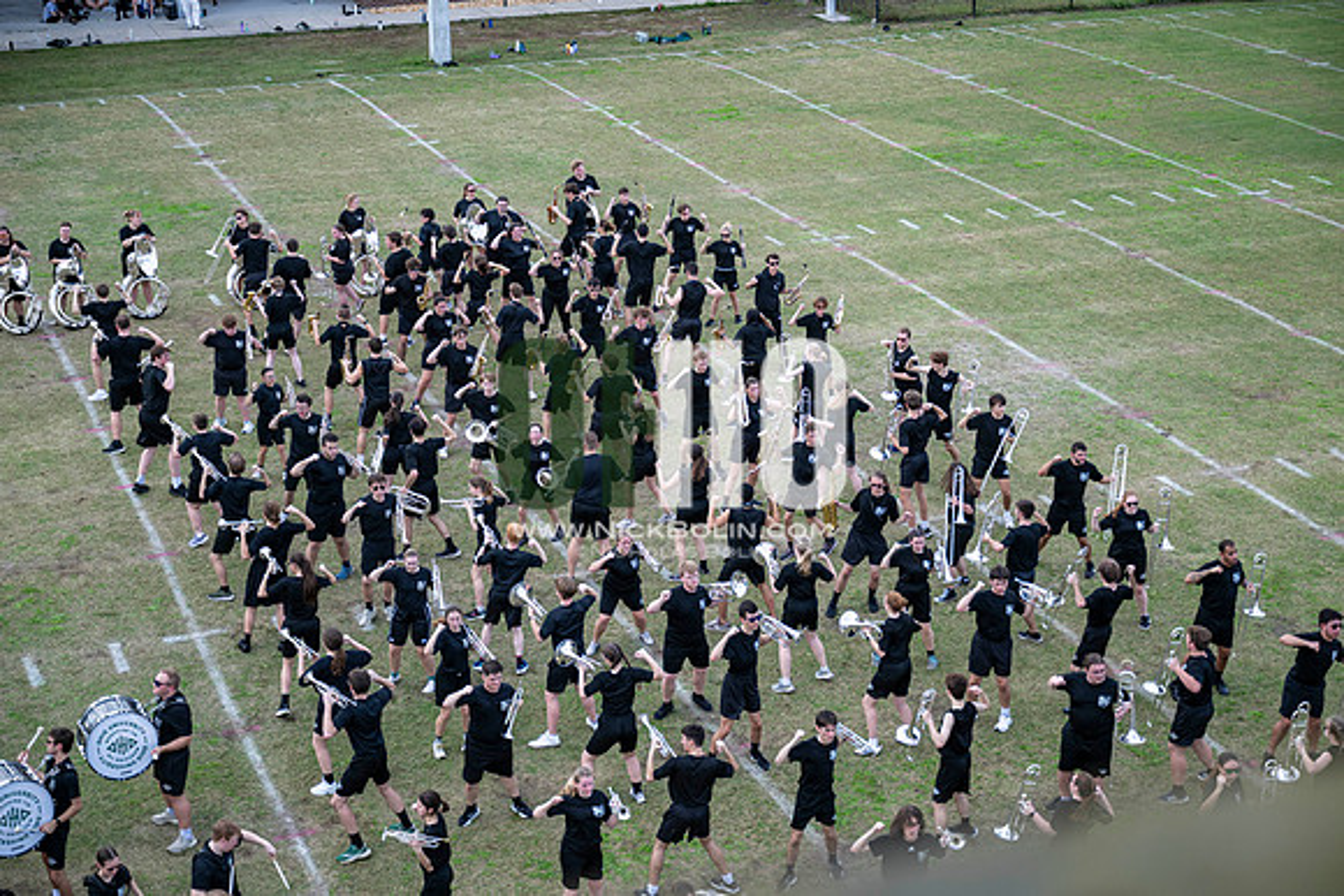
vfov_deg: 23.4
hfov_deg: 34.5
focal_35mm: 58
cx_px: 672
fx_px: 2166
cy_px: 448
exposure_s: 1/1250
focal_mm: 58
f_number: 2.8
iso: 250
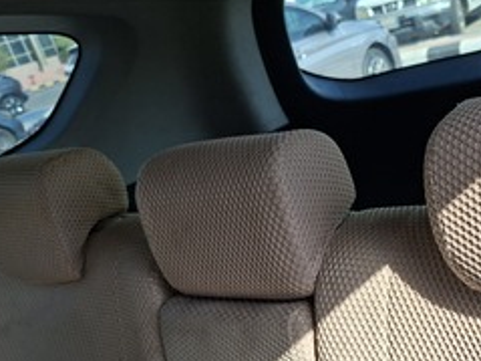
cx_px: 385
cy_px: 267
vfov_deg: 32.3
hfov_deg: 41.1
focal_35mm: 44
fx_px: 611
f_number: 1.8
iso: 50
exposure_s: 1/734
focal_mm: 5.54
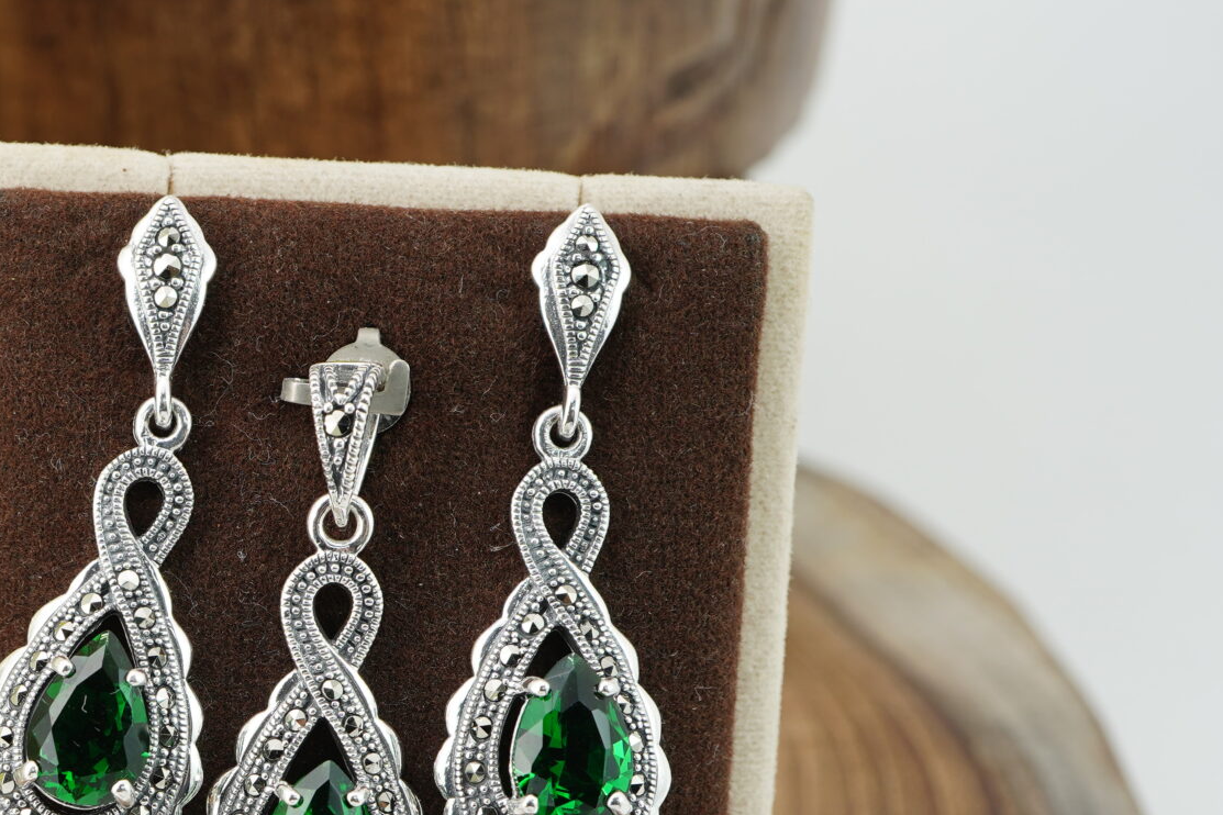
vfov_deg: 11.9
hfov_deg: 17.2
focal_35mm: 115
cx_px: -143
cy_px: 664
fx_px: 3906
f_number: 7.1
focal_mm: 50
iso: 200
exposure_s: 1/50
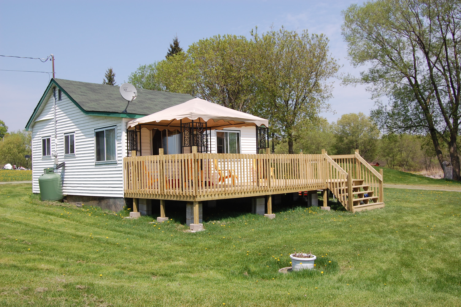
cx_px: 230
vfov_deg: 38.3
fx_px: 441
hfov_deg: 55.1
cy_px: 154
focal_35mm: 34
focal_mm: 23
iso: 200
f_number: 9
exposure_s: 1/320
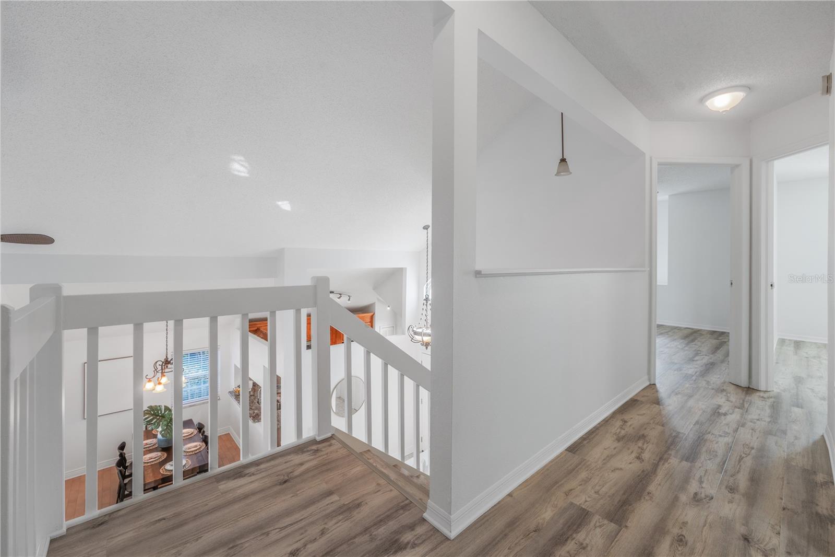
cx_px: 418
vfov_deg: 78.8
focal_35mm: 15
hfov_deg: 101.9
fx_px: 339
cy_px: 278
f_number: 7.1
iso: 320
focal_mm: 14.6
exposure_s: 1/30
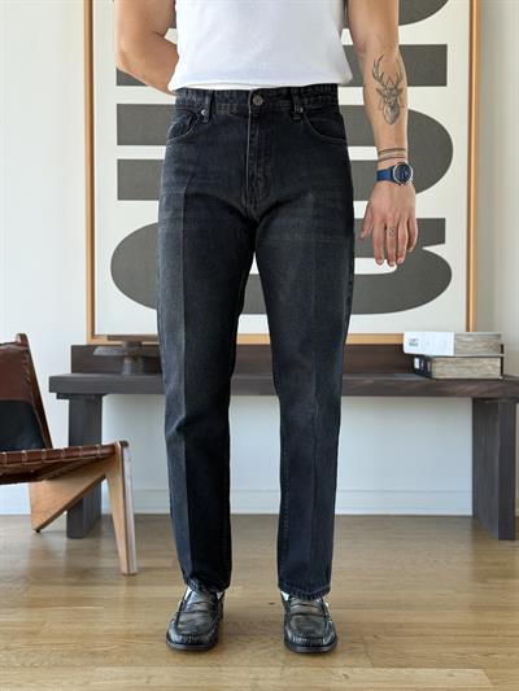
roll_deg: -0.4
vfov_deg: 39.6
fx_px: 959
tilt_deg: -1.1
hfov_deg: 30.3
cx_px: 260
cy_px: 346
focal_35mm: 48
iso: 64
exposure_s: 1/121
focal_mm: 6.76
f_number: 1.78
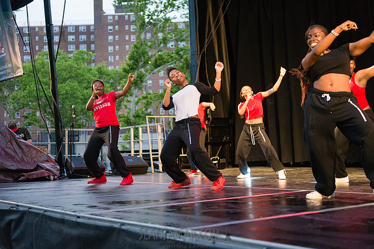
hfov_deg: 38.2
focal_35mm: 52
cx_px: 187
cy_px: 124
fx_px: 540
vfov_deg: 26.0
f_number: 2.8
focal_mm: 52
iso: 4000
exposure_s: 1/1250
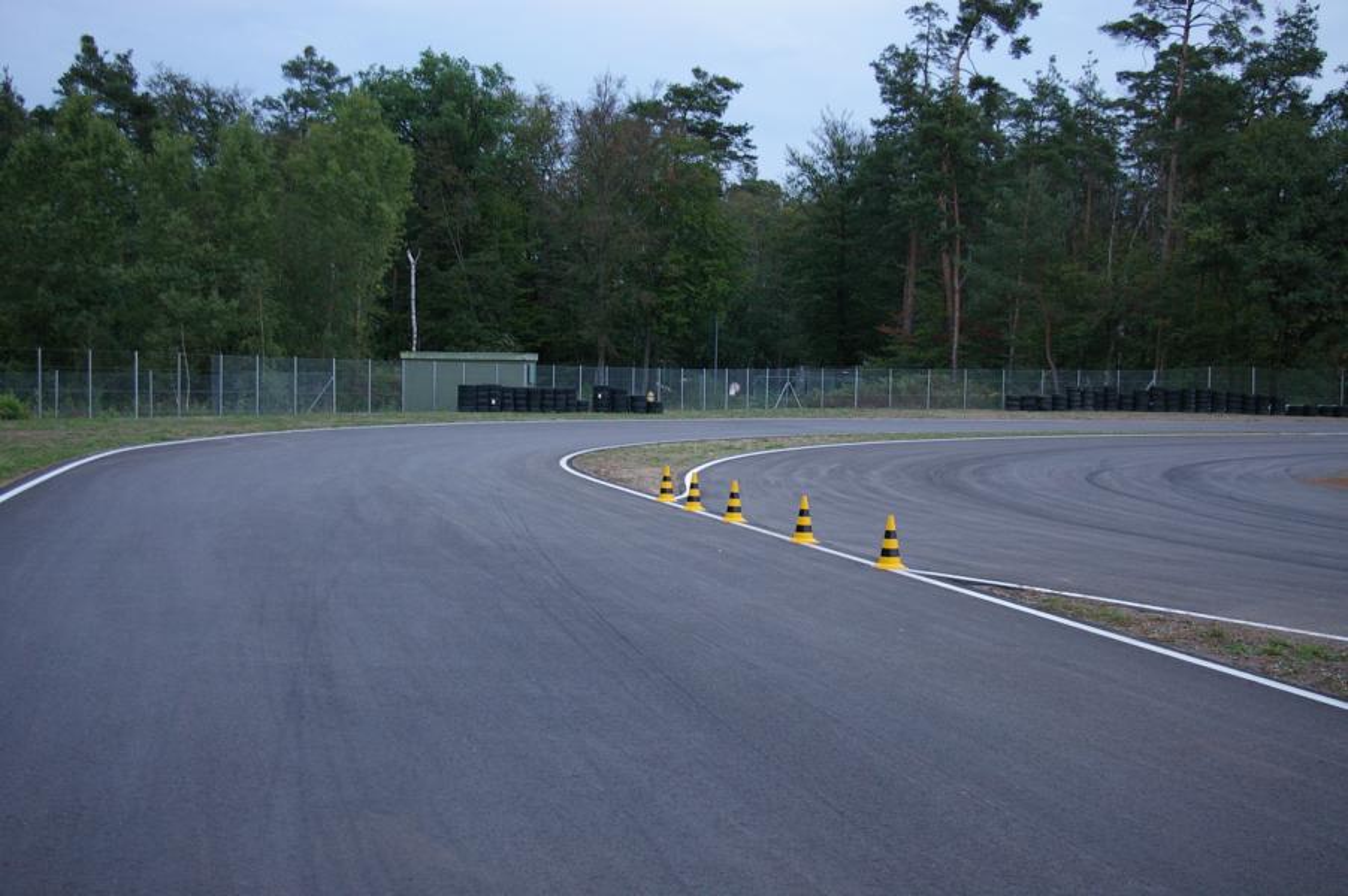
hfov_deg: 40.0
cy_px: 448
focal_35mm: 50
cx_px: 674
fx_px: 1852
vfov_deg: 27.2
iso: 800
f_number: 4
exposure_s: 1/20
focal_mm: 33
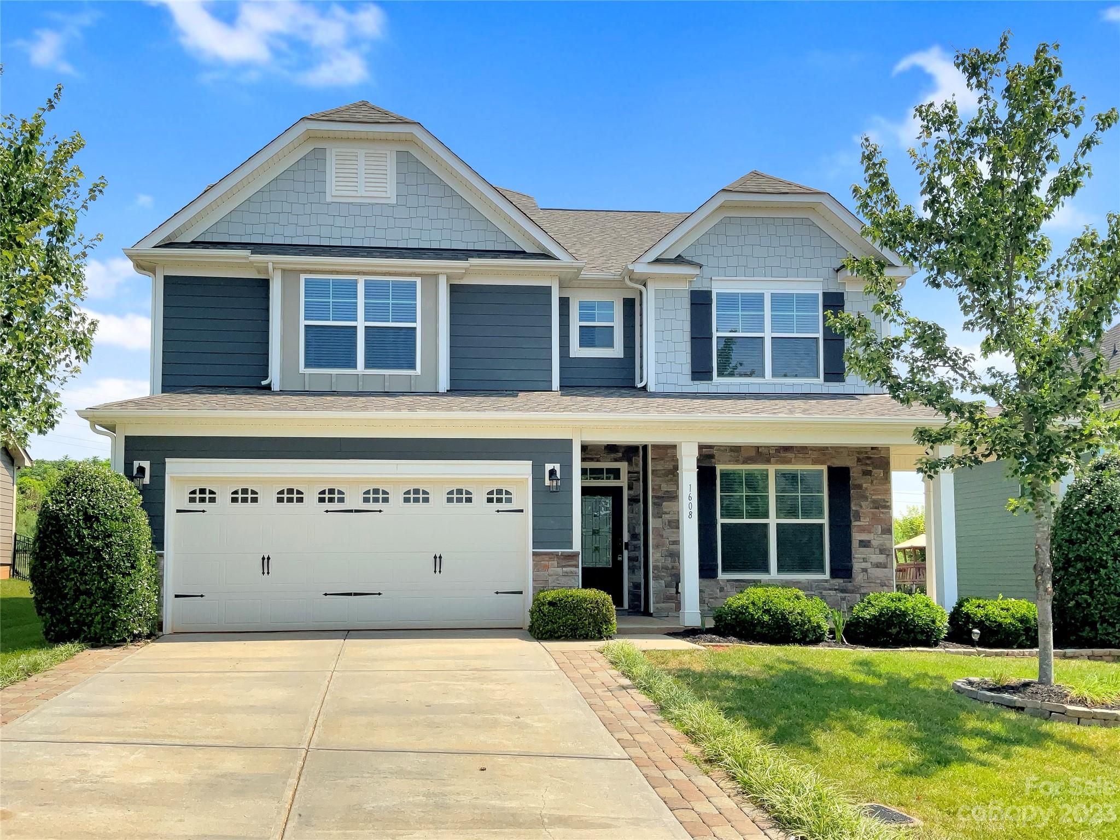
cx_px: 560
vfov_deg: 48.2
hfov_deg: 61.7
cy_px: 420
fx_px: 938
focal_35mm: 29
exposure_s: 1/2141
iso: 20
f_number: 1.8
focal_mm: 3
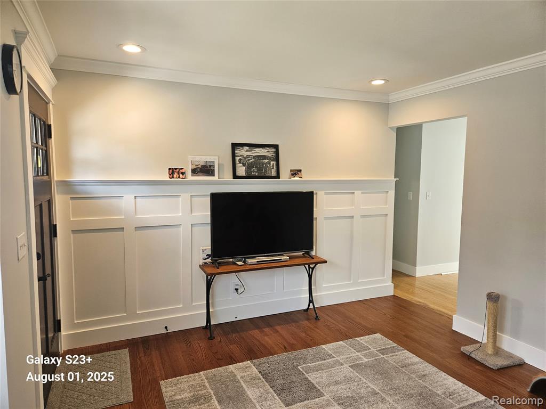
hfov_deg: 73.9
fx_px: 363
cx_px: 273
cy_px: 204
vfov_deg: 58.9
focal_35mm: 23
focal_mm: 5.4
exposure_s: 1/120
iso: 160
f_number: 1.8
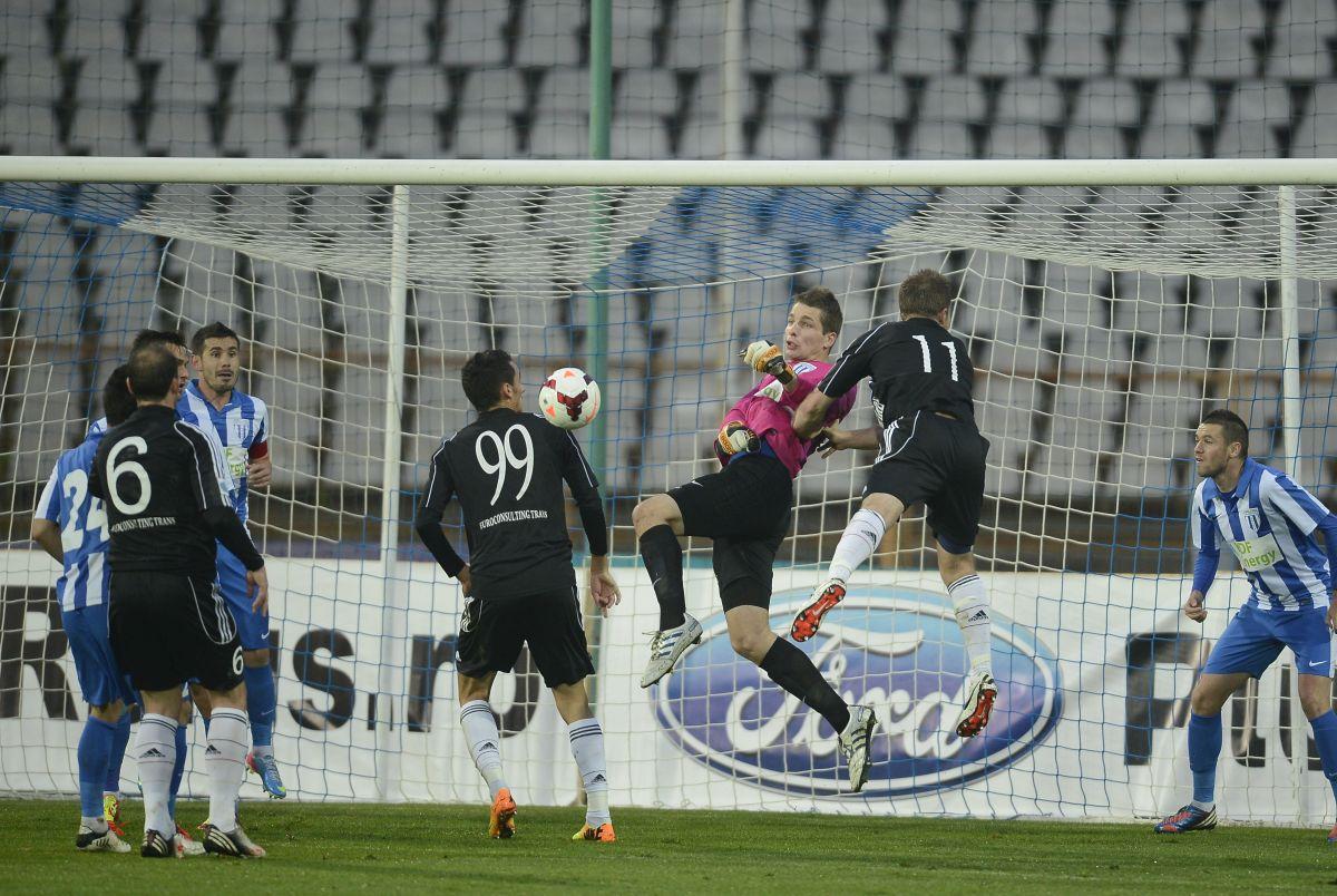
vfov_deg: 3.4
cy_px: 448
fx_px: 14877
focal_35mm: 400
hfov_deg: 5.1
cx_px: 668
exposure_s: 1/1000
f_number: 2.8
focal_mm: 400
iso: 1600
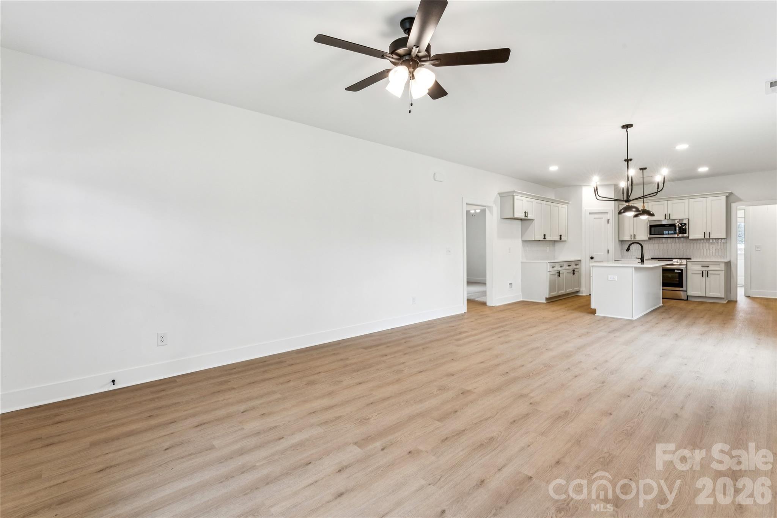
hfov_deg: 95.0
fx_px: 356
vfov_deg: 72.0
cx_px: 388
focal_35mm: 16
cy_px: 259
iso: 100
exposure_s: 1/3.33
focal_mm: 16.5
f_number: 13
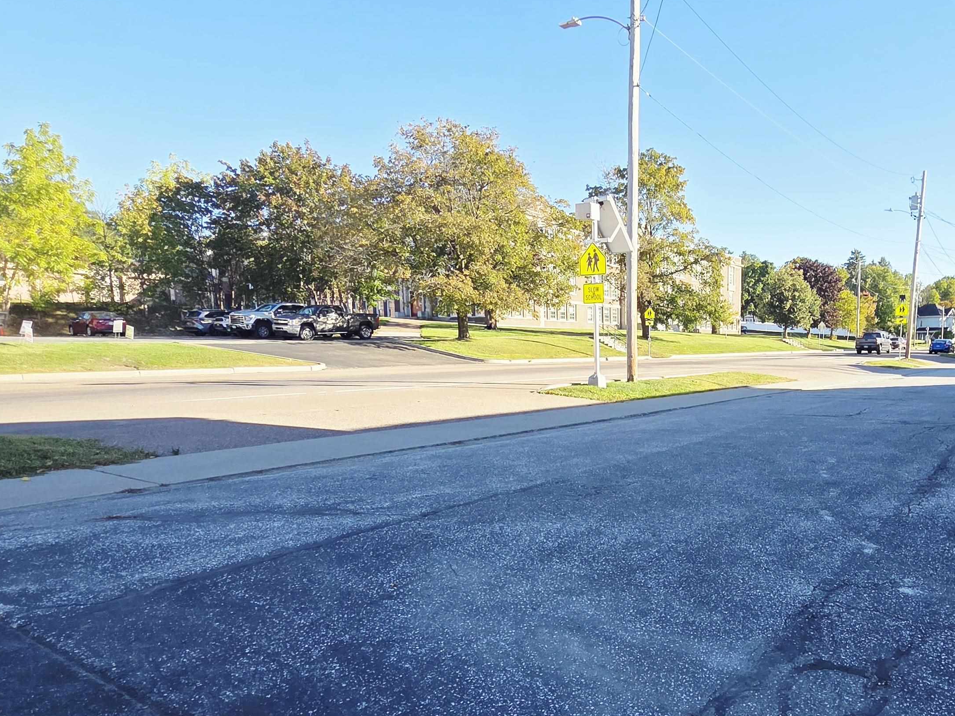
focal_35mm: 18
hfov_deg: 83.9
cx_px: 657
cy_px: 468
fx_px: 497
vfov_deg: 69.8
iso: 125
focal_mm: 2.2
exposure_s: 1/2000
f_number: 2.2
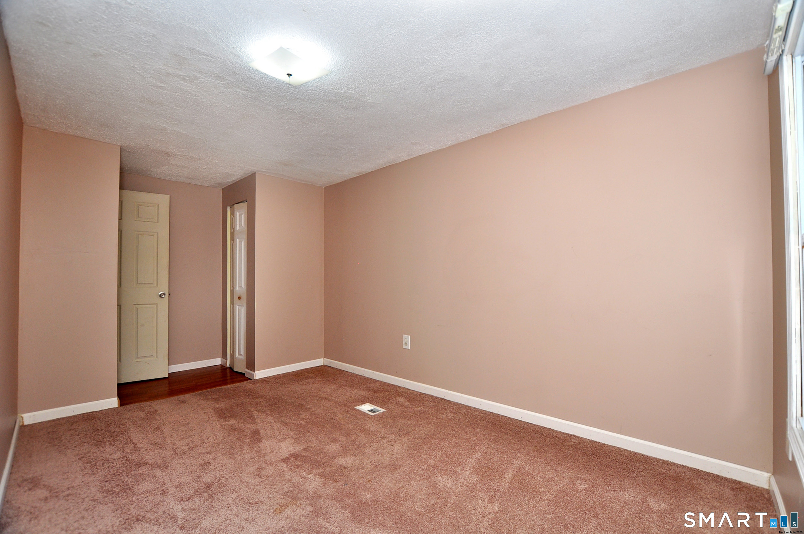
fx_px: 335
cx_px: 402
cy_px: 267
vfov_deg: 77.2
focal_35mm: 15
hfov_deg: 100.5
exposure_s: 1/100
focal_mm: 10
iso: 200
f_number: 4.5
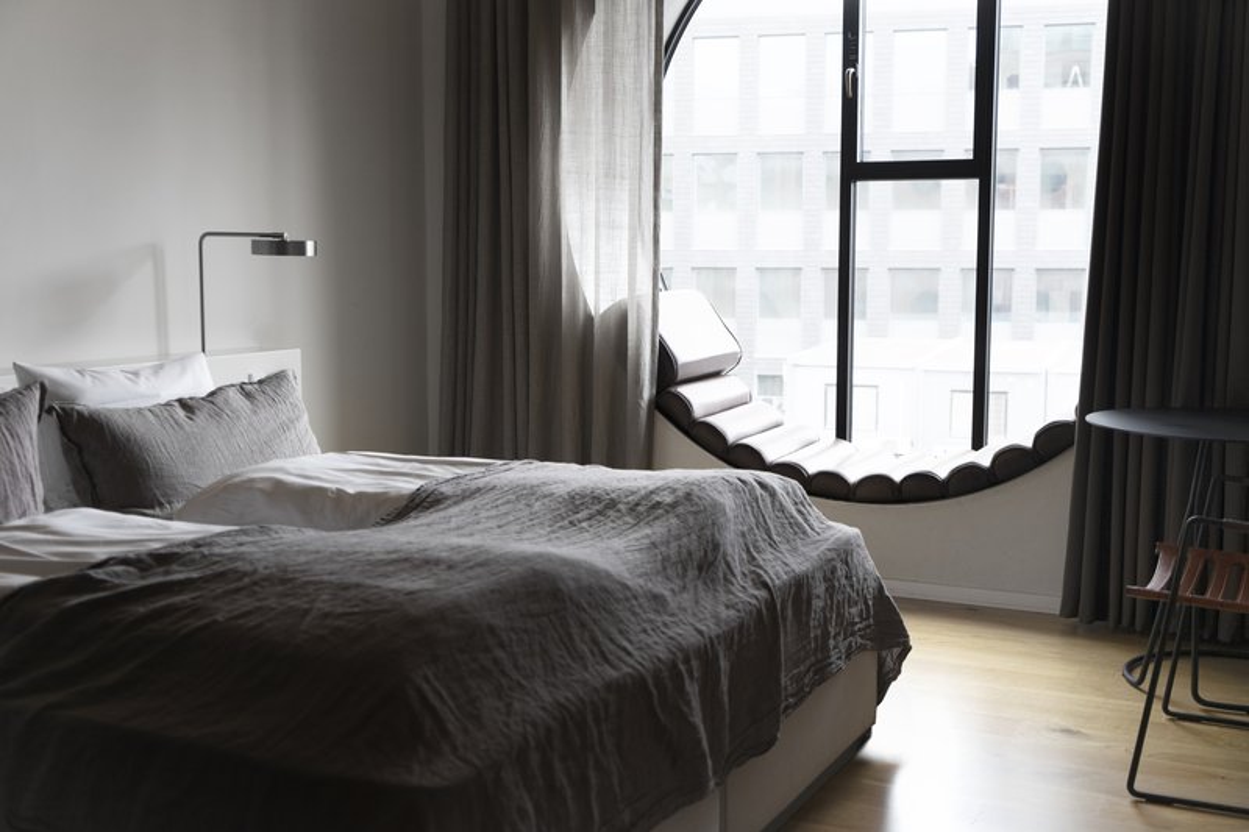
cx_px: 624
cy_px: 416
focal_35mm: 41
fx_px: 1422
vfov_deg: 32.6
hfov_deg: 47.4
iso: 1000
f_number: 4
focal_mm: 41
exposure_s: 1/160
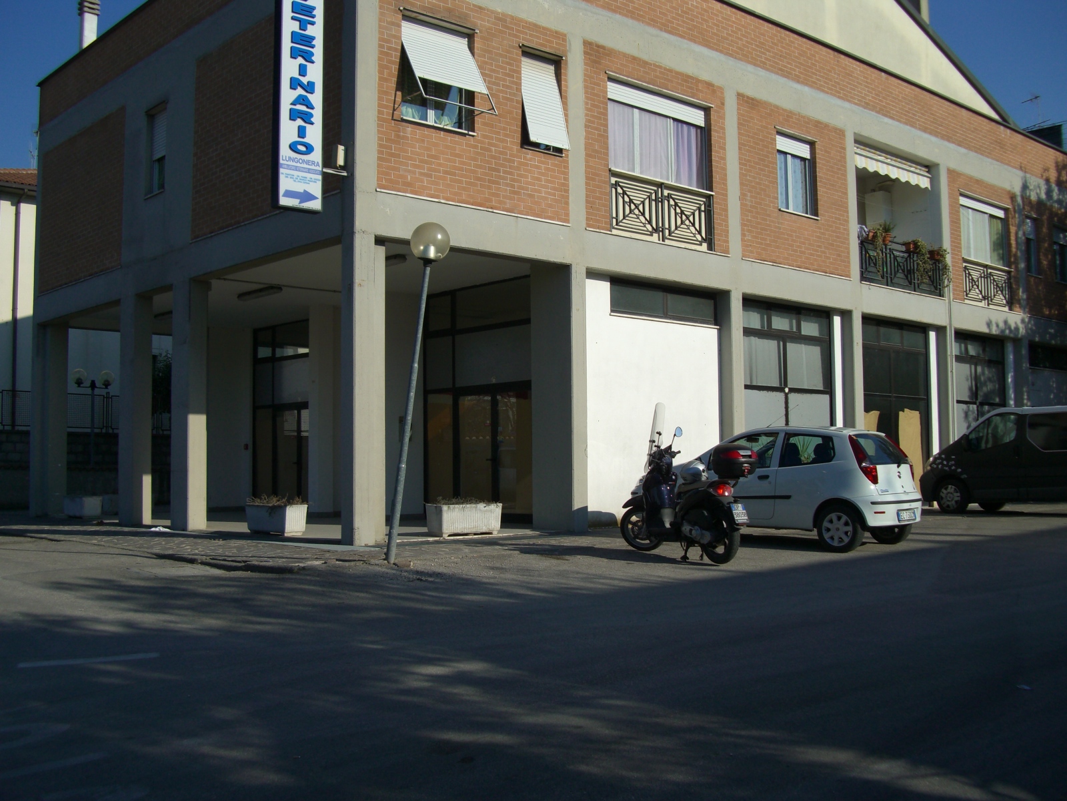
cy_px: 400
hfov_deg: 49.0
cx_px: 534
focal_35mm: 38
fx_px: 1171
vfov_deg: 37.7
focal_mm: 7.9
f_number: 5.6
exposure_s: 1/500
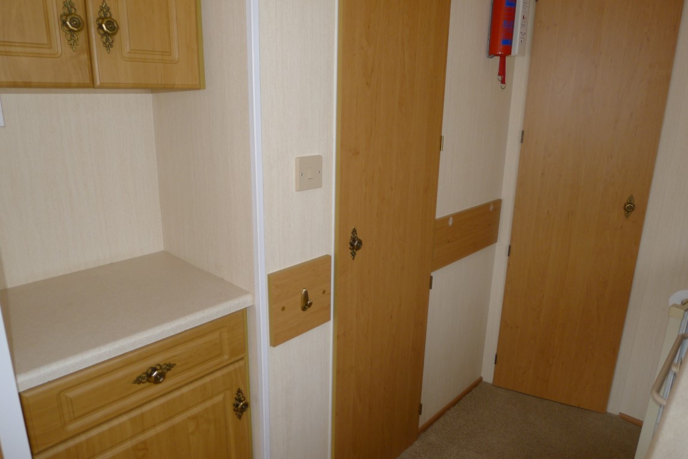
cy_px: 230
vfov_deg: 53.2
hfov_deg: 73.7
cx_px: 344
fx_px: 459
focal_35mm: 24
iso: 100
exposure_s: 1/60
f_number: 2
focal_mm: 5.1
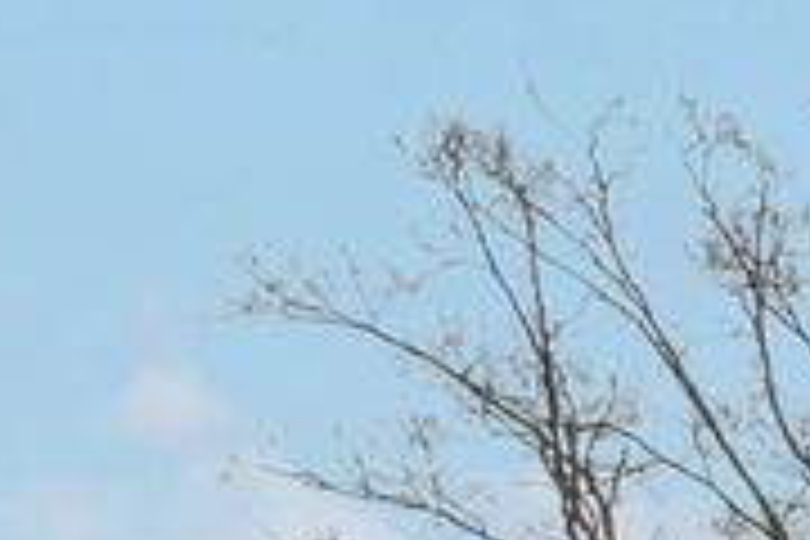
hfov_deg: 8.3
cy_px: 562
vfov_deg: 12.1
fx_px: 2520
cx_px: 3204
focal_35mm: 112
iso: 100
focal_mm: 14
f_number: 8
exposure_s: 1/100
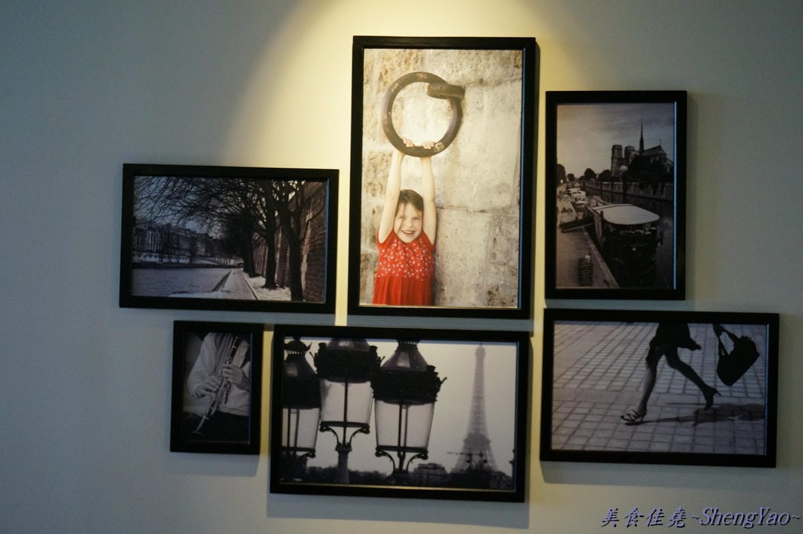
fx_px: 1237
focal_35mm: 56
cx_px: 402
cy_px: 267
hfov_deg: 36.0
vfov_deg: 24.4
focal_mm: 37
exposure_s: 1/160
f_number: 5.6
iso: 1600
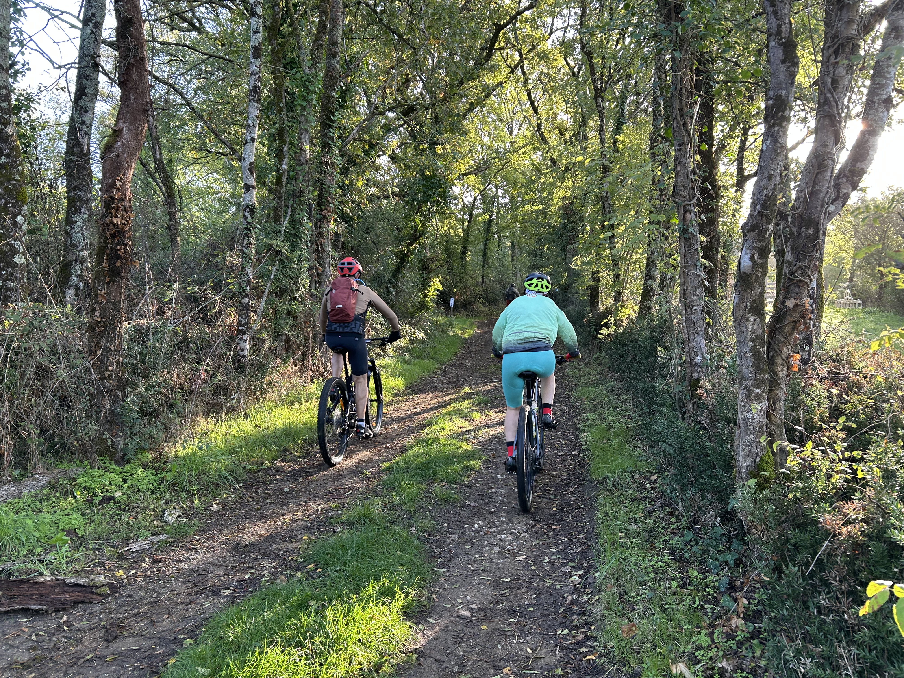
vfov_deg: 53.1
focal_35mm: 26
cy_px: 339
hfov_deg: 67.3
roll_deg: -2.0
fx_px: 679
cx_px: 452
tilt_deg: -2.9
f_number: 1.5
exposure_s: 1/121
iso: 64
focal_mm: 5.7
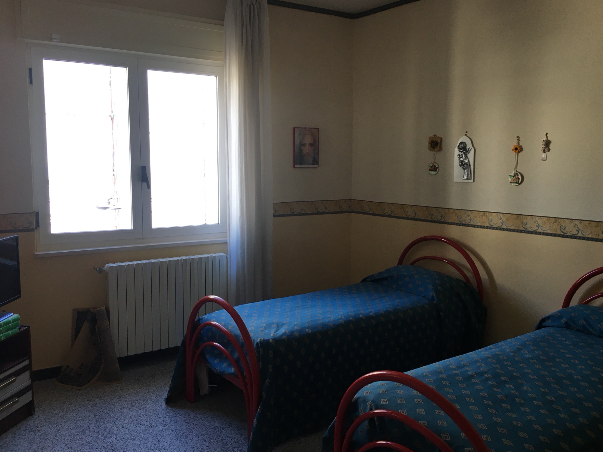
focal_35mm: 30
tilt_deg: -5.1
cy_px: 219
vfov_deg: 46.8
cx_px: 309
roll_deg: -0.5
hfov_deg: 60.0
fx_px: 523
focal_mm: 4.15
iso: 25
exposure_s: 1/33
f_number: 2.2
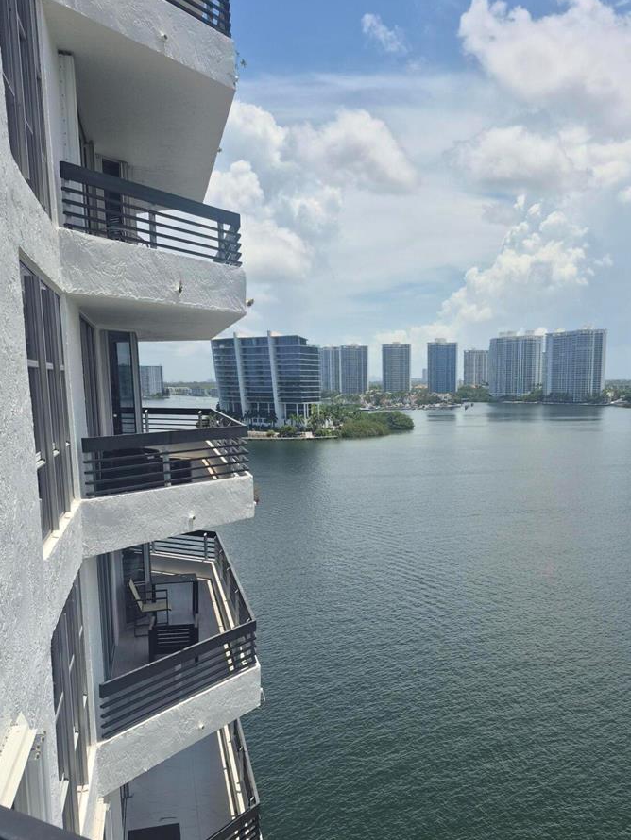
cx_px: 408
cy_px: 502
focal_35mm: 31
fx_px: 753
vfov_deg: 57.9
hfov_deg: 44.9
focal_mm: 5.4
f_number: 1.8
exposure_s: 1/2552
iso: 25
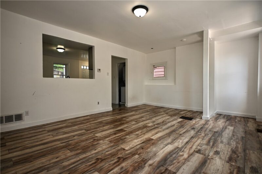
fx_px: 131
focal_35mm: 18
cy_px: 87
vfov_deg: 67.4
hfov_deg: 90.0
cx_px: 131
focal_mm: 12
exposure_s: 1/60
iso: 220
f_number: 4
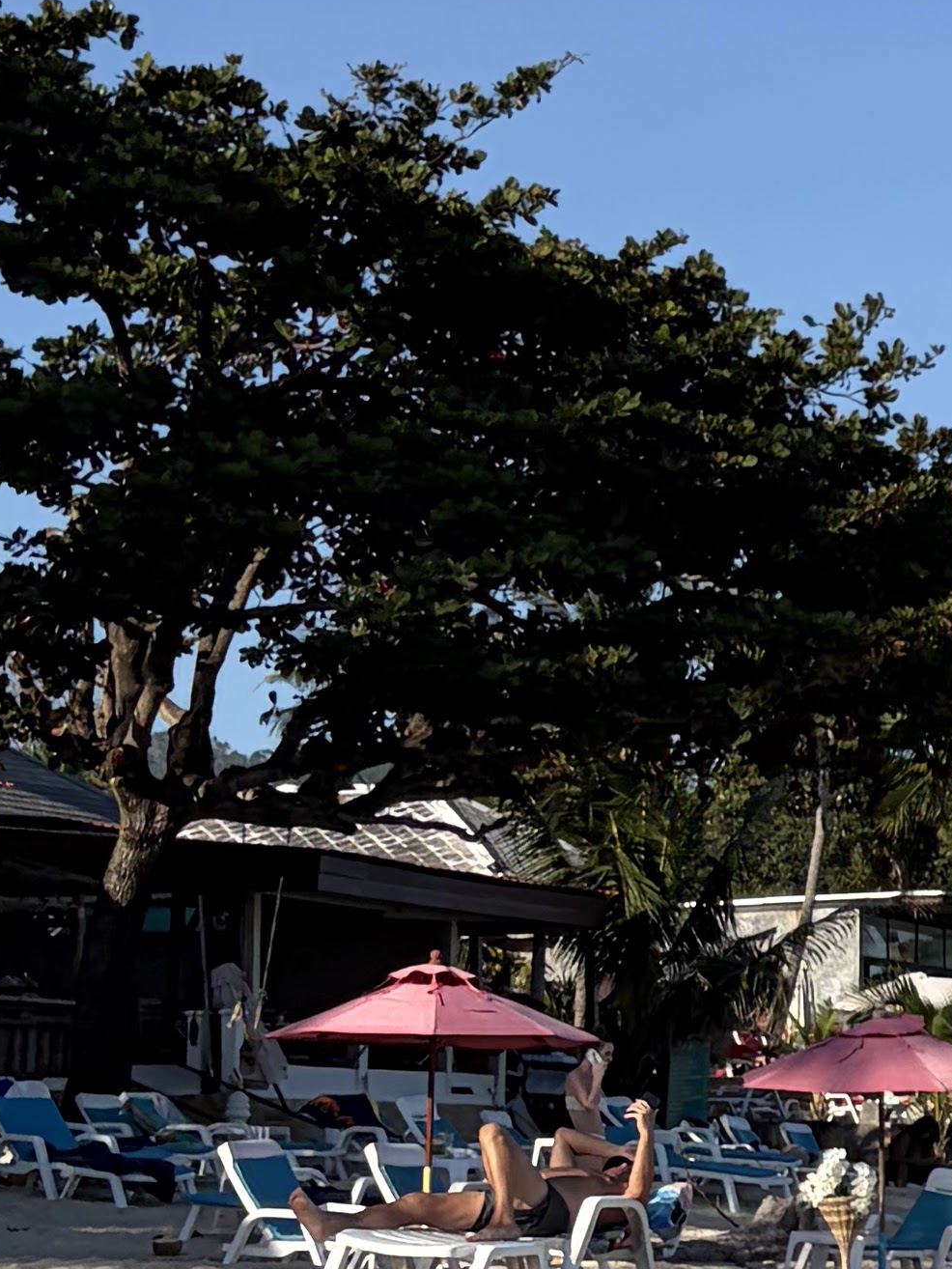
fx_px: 4142
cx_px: 1992
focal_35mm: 113
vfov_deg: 17.3
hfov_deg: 11.6
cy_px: 891
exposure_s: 1/4065
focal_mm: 5.96
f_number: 1.6
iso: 50
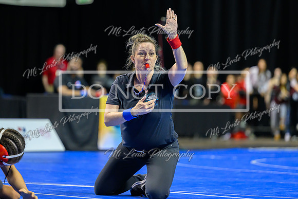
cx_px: 131
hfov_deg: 10.4
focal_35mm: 197
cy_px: 77
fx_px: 1630
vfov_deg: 7.0
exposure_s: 1/800
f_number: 2.8
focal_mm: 160
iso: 2500
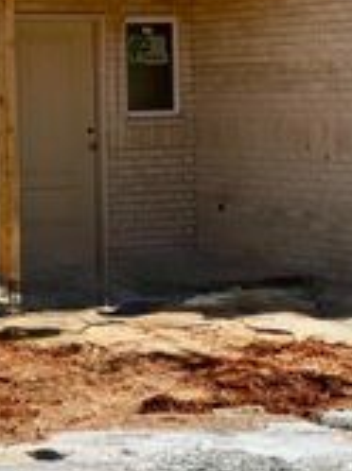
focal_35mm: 145
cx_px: 133
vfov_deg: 13.6
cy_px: 169
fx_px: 1971
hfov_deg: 10.2
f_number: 1.78
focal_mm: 6.76
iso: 64
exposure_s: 1/7937
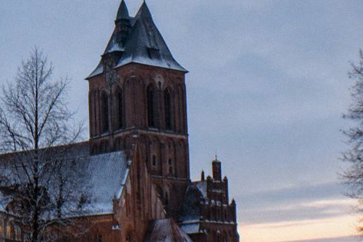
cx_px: 84
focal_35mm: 74
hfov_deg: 26.9
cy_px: 210
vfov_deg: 18.2
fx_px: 746
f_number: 6.3
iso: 6400
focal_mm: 35
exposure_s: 1/40
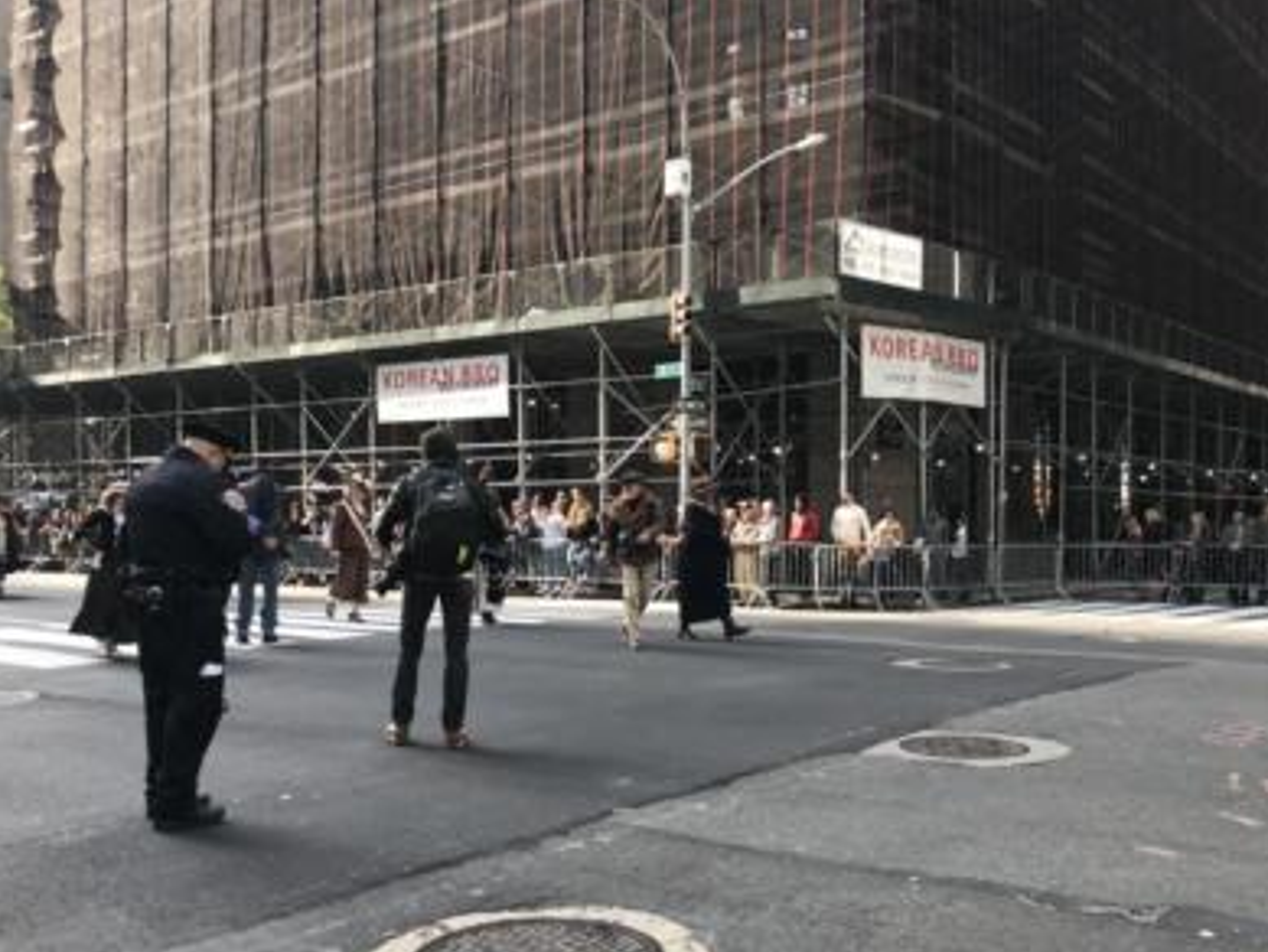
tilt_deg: +0.8
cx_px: 645
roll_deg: +0.8
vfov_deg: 39.6
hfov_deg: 51.3
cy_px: 523
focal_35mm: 36
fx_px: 1319
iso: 20
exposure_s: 1/185
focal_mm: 3.99
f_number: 1.8
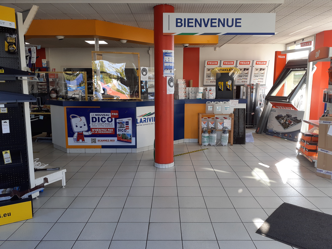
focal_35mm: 27
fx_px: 259
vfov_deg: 51.4
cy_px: 124
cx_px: 166
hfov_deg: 65.3
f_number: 1.9
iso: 40
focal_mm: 3.6
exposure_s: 1/105
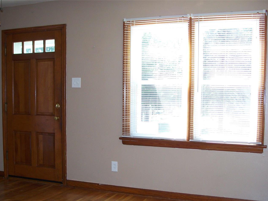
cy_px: 127
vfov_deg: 30.7
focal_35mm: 47
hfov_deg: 40.4
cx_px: 121
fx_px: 364
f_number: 2.8
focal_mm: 7.8
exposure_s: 1/60
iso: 125
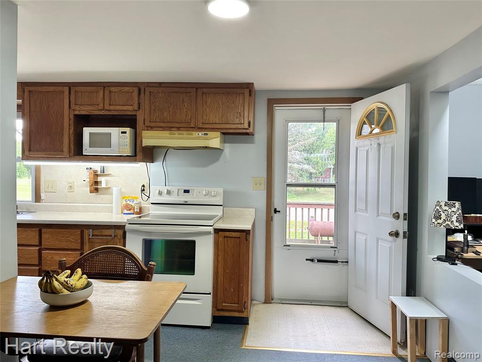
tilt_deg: -2.1
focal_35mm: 24
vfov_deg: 56.8
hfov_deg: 71.6
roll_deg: -1.0
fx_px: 334
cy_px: 181
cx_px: 241
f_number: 1.78
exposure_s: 1/120
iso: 160
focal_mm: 6.86
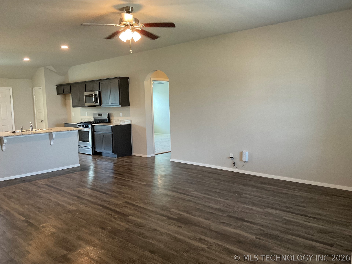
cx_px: 176
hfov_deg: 61.7
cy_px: 132
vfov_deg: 48.2
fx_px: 295
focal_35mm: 29
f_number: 1.8
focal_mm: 3
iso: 125
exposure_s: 1/60
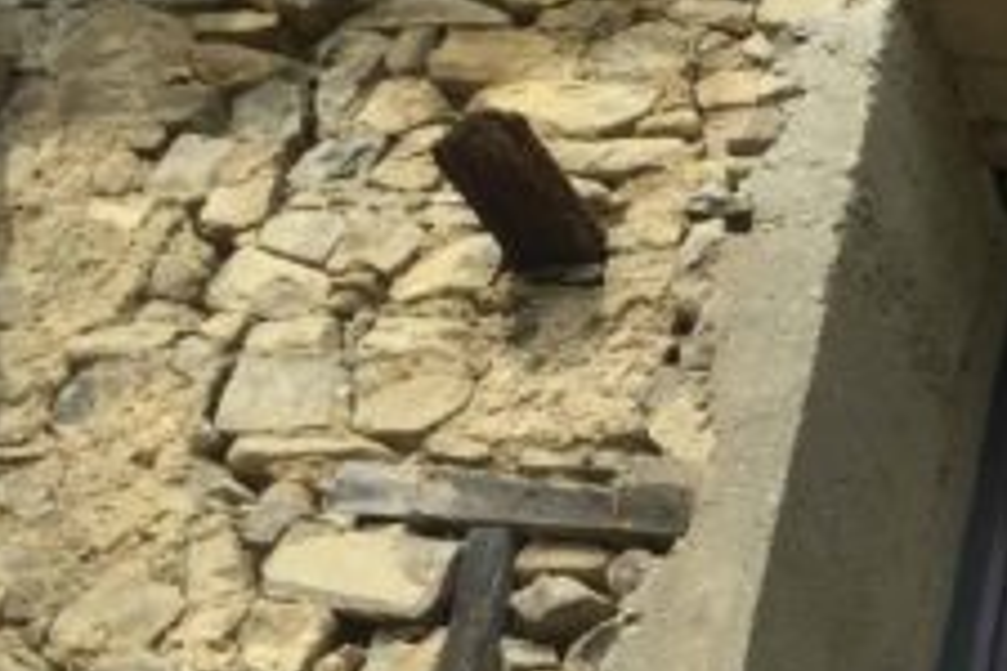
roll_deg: -4.9
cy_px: 693
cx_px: 1562
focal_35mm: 103
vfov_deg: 13.1
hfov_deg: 17.6
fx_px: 2881
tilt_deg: +29.2
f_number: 2.2
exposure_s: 1/1883
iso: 32
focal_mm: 4.15
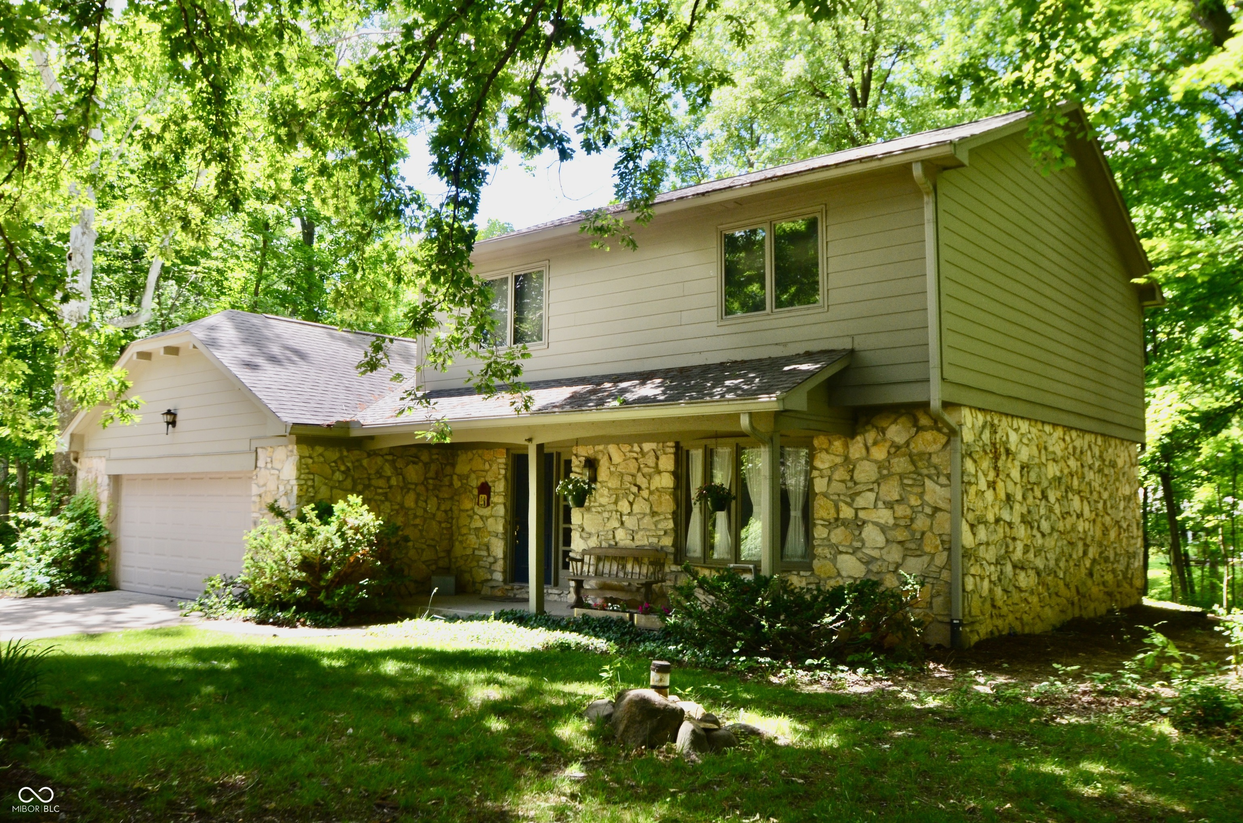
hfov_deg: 64.7
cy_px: 412
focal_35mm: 28
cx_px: 622
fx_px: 982
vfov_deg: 45.5
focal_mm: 19
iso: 400
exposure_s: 1/100
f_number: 9
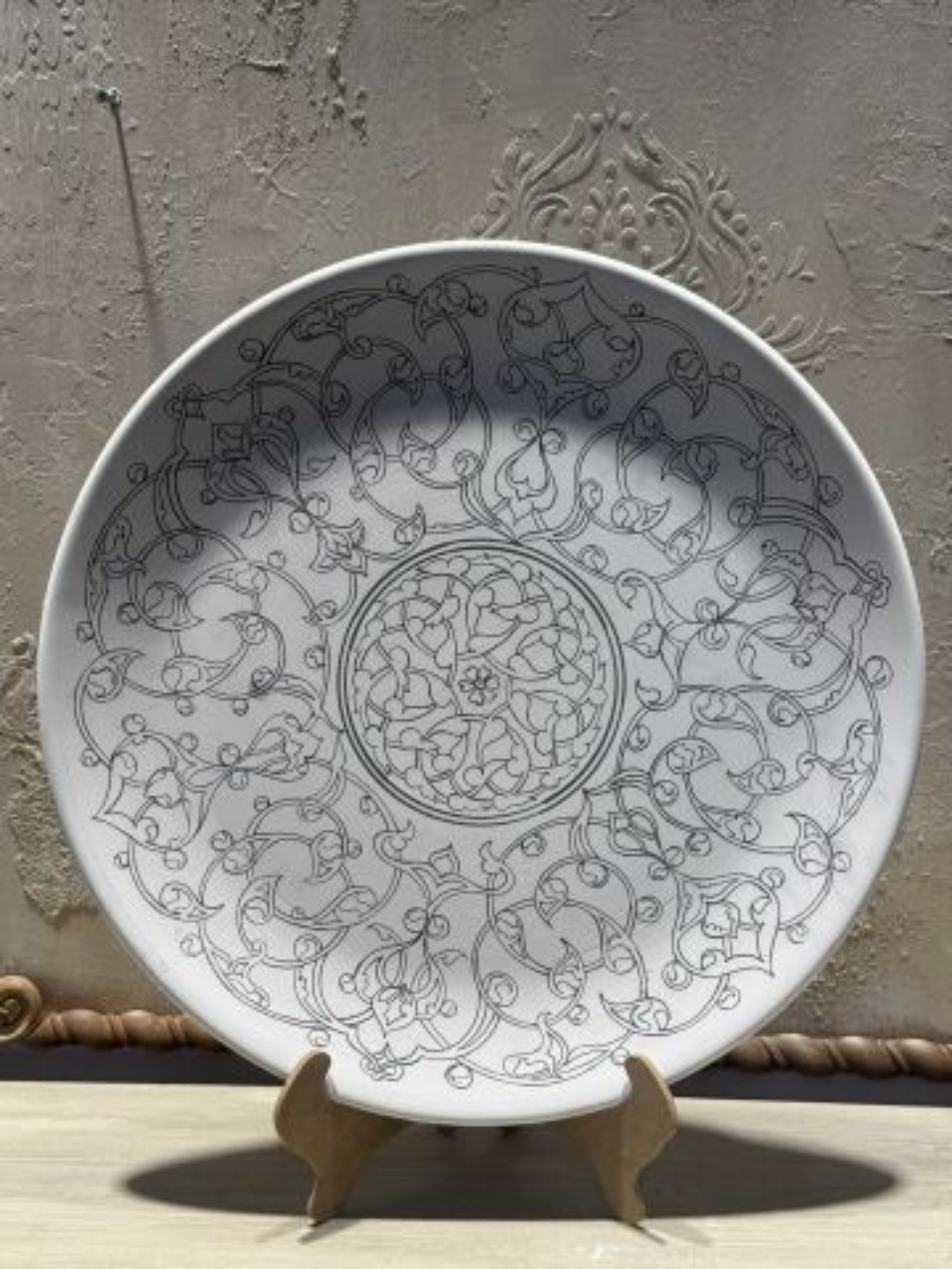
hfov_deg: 30.3
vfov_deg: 39.7
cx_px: 476
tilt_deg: -10.7
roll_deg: -0.2
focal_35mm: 48
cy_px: 634
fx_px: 1760
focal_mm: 6.76
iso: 64
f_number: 1.78
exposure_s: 1/351
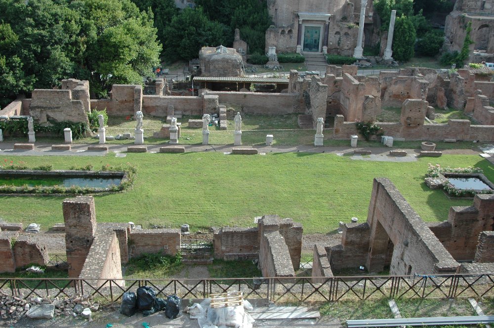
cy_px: 164
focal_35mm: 36
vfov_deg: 36.8
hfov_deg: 53.2
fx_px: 493
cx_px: 247
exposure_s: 1/200
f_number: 7.1
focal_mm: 24
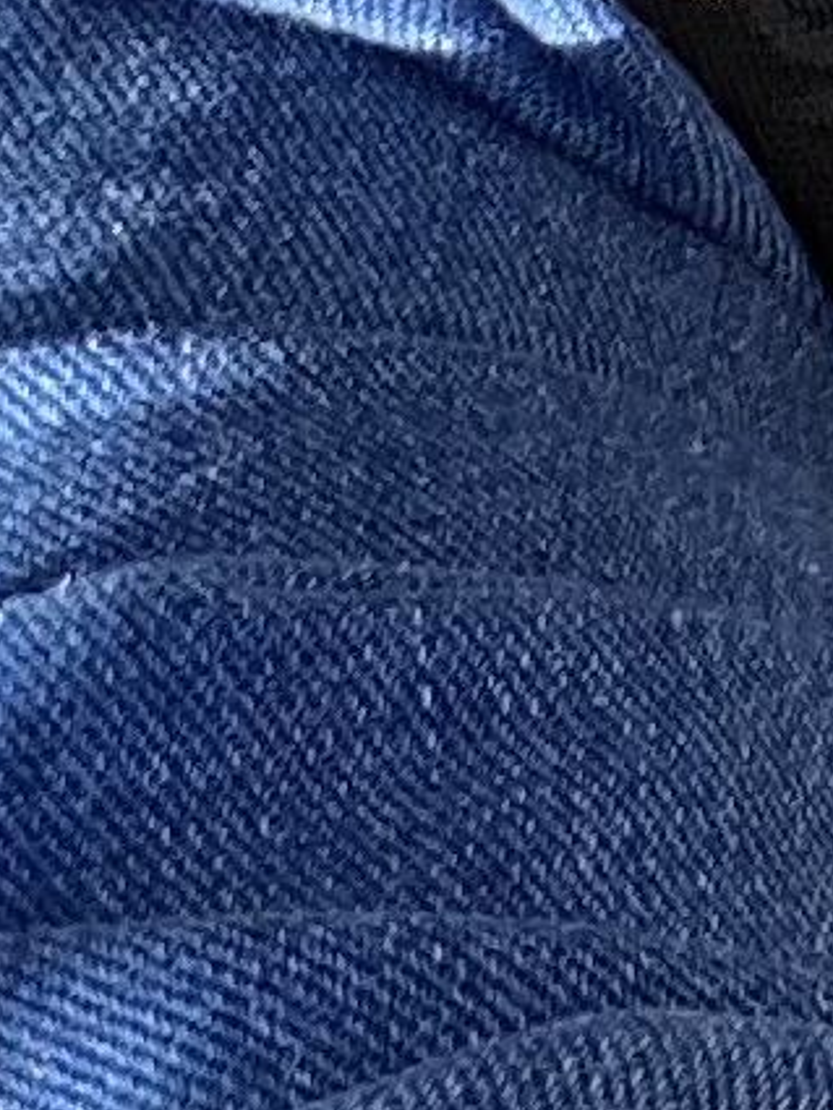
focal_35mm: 218
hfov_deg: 6.6
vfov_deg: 8.8
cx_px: 1747
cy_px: -697
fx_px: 6991
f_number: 2.2
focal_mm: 2.71
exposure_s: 1/152
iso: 25
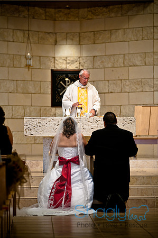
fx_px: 1287
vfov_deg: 10.6
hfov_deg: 7.0
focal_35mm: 195
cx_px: 79
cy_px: 119
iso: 400
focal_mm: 130
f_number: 2.8
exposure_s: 1/100
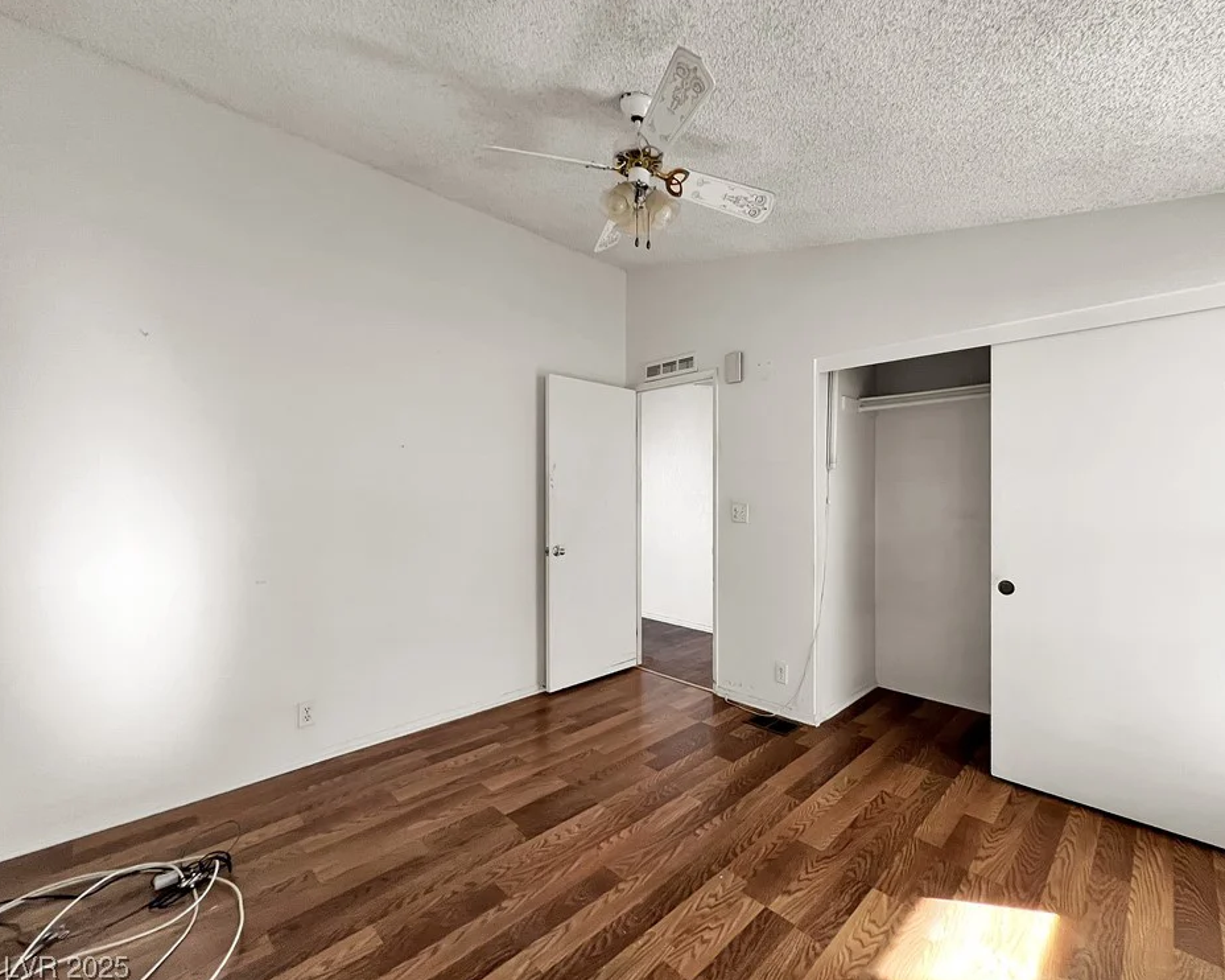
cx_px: 672
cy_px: 490
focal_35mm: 14
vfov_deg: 88.0
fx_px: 507
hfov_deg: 100.4
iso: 250
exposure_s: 1/79
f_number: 1.8
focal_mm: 1.57
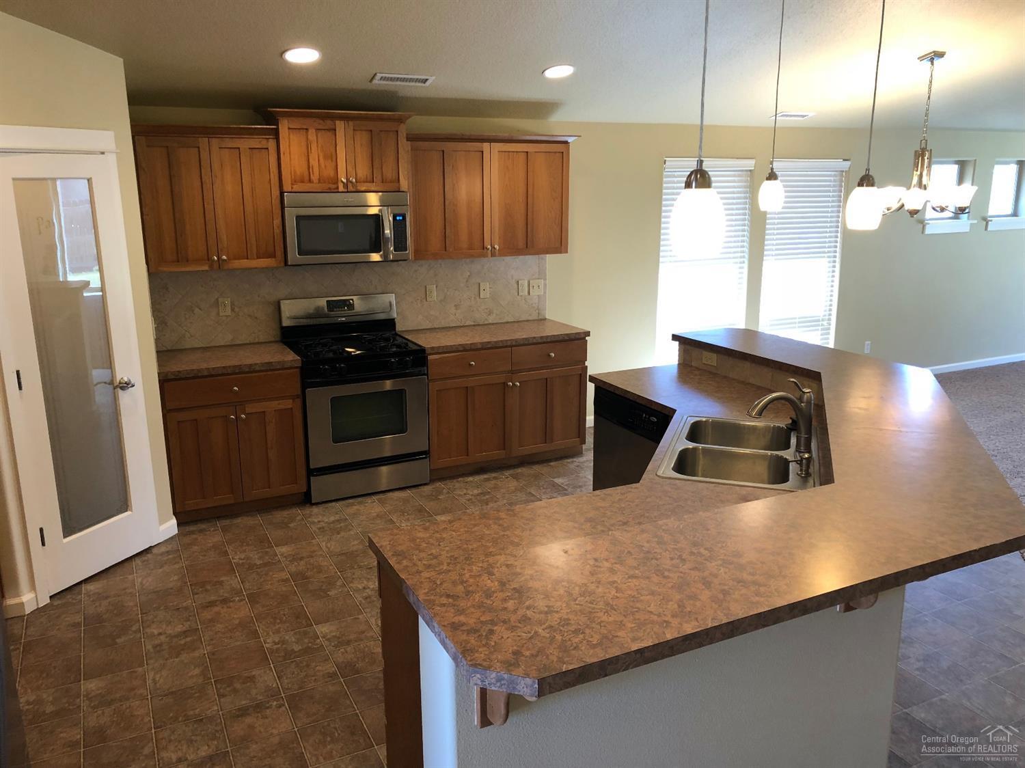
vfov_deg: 49.7
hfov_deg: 63.5
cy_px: 384
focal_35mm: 28
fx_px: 829
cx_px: 512
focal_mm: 4
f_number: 1.8
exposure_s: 1/24
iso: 40
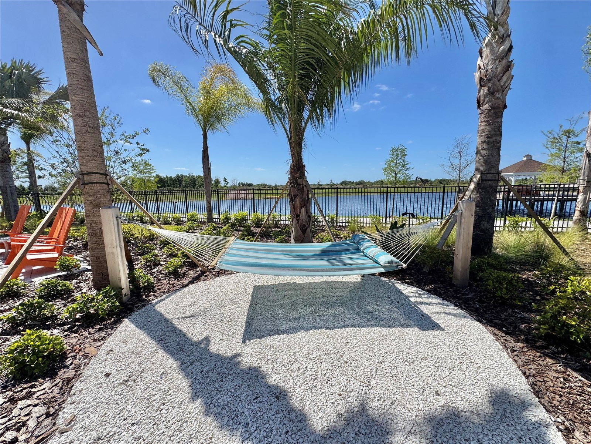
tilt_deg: -10.2
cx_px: 296
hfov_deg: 102.1
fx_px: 239
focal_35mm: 14
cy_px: 222
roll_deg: +0.9
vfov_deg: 85.7
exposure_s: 1/3390
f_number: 2.2
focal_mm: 2.22
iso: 50
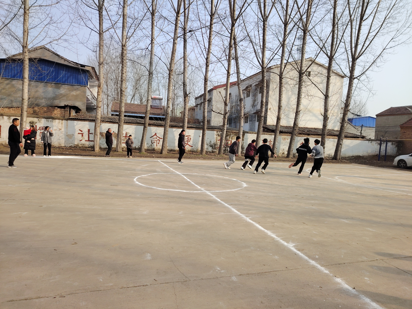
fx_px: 286
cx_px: 206
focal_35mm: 24
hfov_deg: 71.6
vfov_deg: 56.8
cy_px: 154
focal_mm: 5.25
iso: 100
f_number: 1.75
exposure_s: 1/432
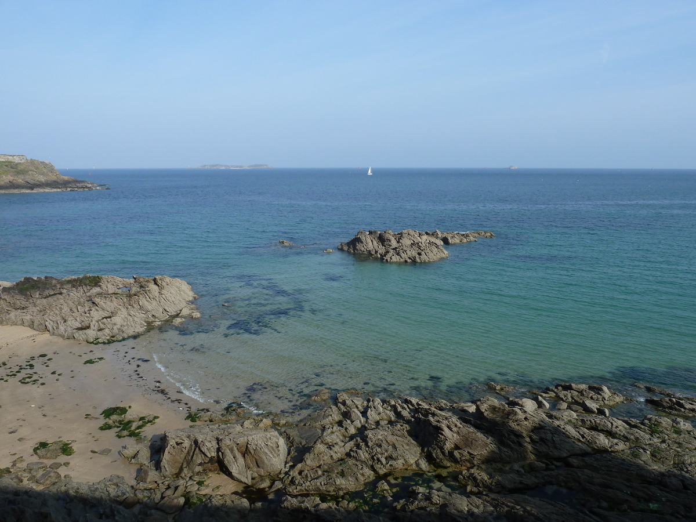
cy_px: 261
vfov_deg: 54.9
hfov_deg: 69.4
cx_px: 348
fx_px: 503
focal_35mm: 25
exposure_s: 1/400
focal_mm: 4.1
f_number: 4.5
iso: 80
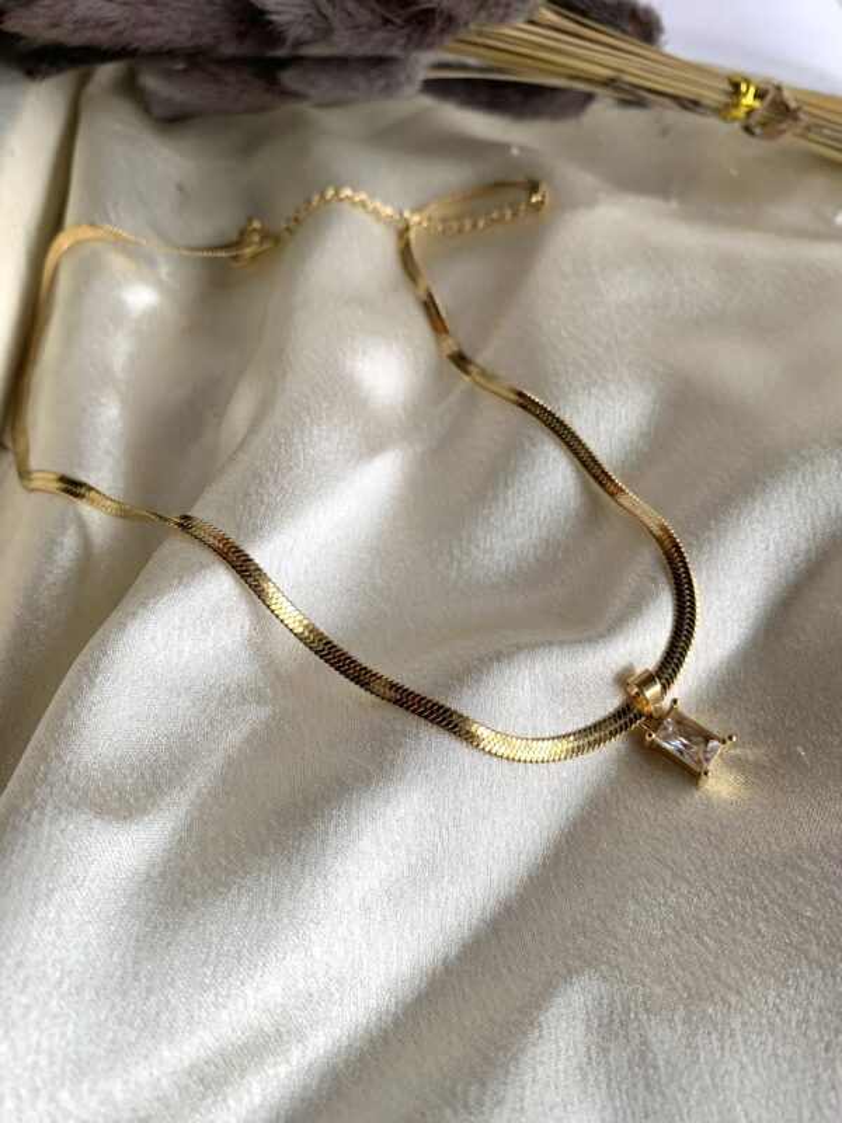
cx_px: 421
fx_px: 843
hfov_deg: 53.1
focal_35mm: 26
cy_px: 562
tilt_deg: -55.0
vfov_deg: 67.3
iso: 25
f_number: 1.8
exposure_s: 1/160
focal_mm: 4.25
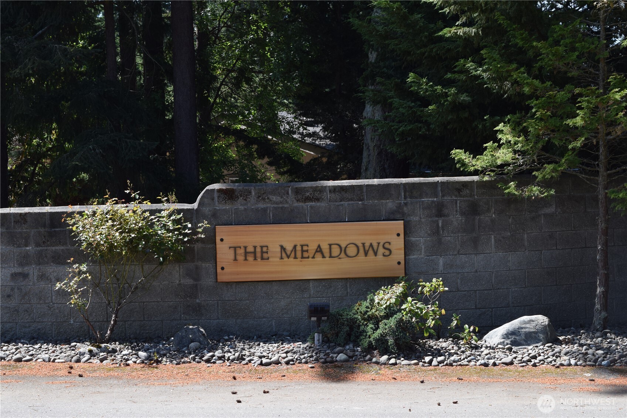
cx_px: 314
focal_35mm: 78
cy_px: 209
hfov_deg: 26.0
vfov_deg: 17.5
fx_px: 1358
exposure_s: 1/250
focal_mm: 52
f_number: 8
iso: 250
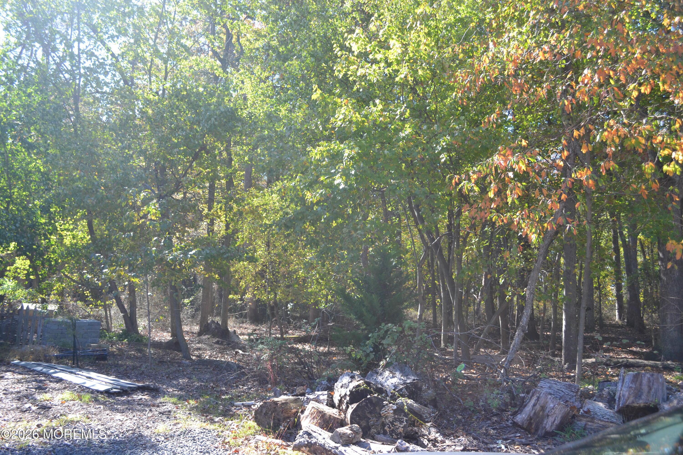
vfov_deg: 40.0
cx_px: 342
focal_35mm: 33
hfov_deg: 57.2
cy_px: 228
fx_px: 626
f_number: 5.6
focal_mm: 22
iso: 200
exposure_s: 1/125
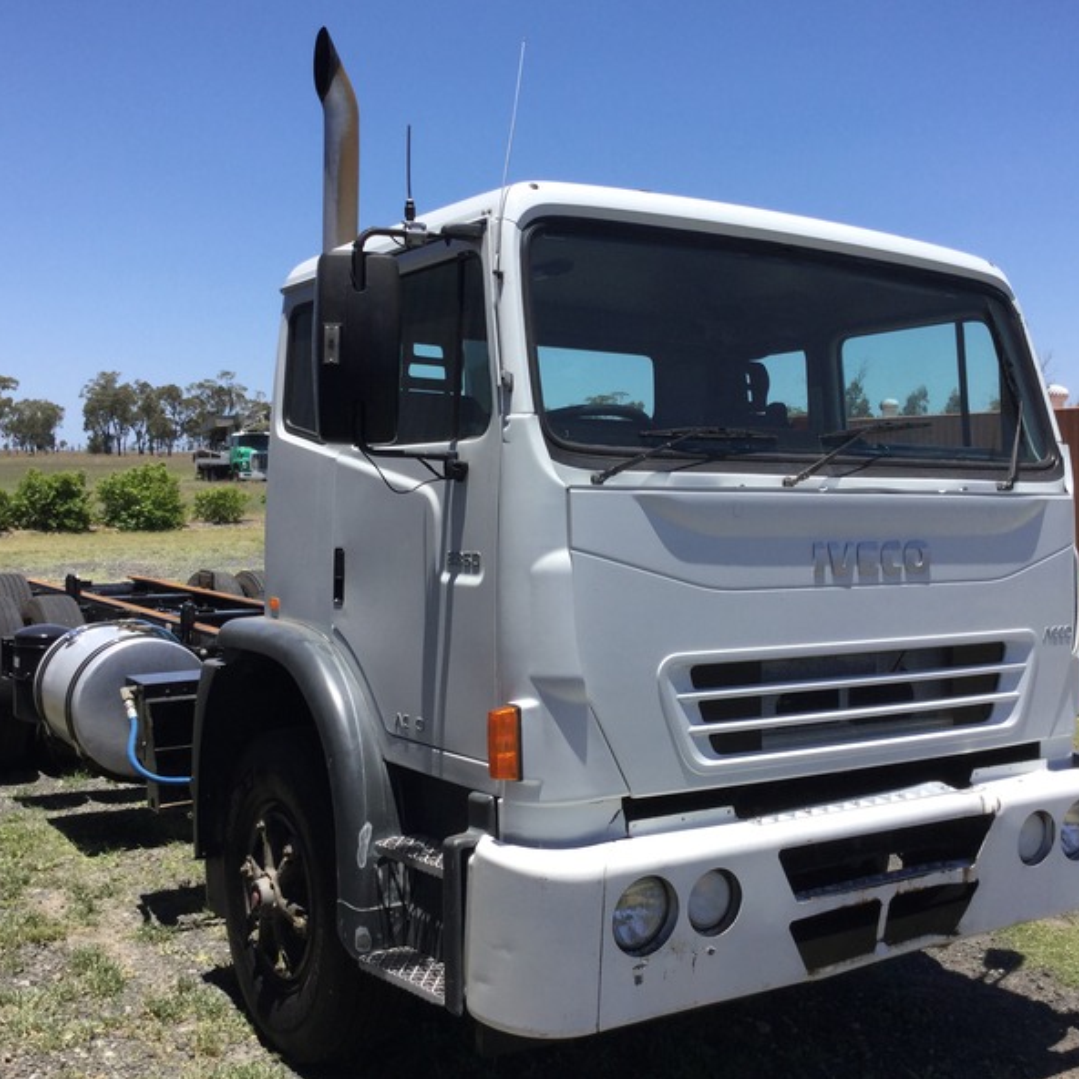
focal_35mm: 37
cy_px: 540
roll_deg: -0.5
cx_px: 545
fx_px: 1305
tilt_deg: -3.8
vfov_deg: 44.9
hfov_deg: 44.9
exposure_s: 1/1431
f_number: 2.4
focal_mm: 3.3
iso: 25
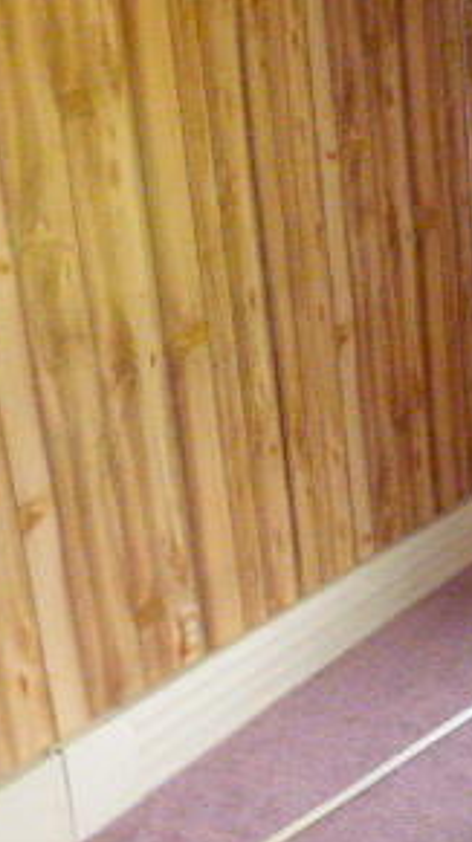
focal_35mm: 48
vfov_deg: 42.9
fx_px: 1071
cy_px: 460
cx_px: 649
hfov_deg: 21.8
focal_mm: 3.58
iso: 1600
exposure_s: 1/20
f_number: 2.8
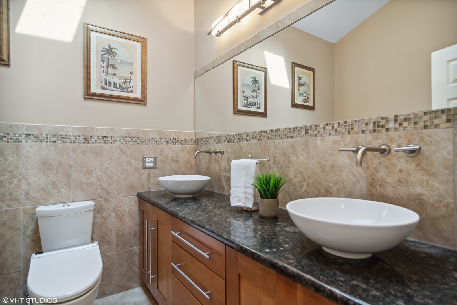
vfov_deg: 67.4
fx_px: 228
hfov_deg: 90.0
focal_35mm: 18
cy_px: 152
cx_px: 228
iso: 200
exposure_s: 1/50
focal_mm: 12
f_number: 8
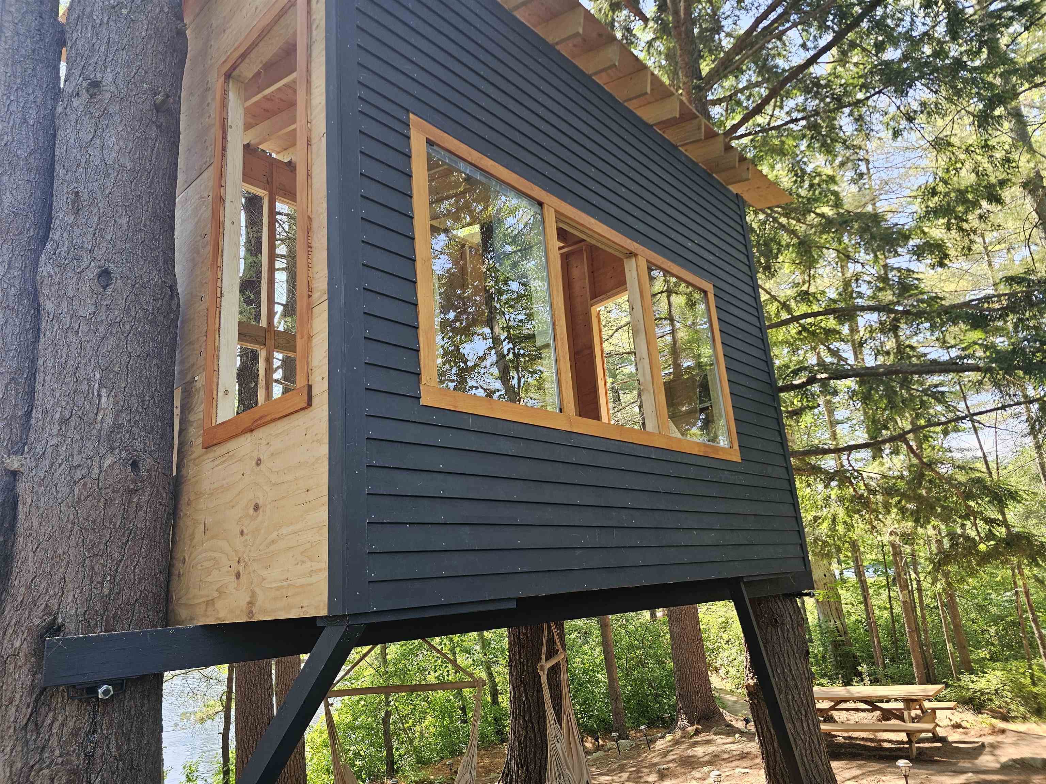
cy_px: 392
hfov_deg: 73.9
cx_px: 523
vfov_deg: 58.9
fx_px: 695
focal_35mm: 23
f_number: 1.7
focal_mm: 6.3
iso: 64
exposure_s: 1/180
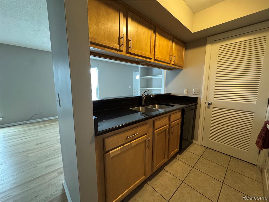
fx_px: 109
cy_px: 101
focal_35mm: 14
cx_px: 134
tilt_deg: -8.9
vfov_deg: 85.7
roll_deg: +0.4
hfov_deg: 102.1
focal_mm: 2.22
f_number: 2.2
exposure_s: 1/60
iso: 500
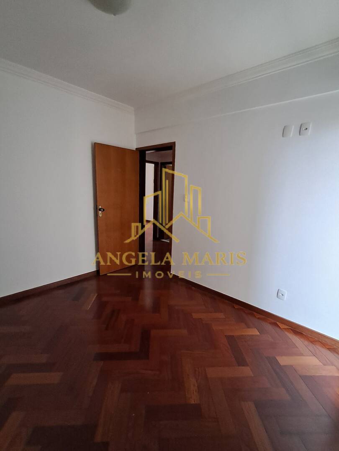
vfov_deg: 94.5
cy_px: 226
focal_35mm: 16
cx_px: 170
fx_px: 209
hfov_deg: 78.1
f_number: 2.2
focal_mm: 1.64
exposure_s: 1/30
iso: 200
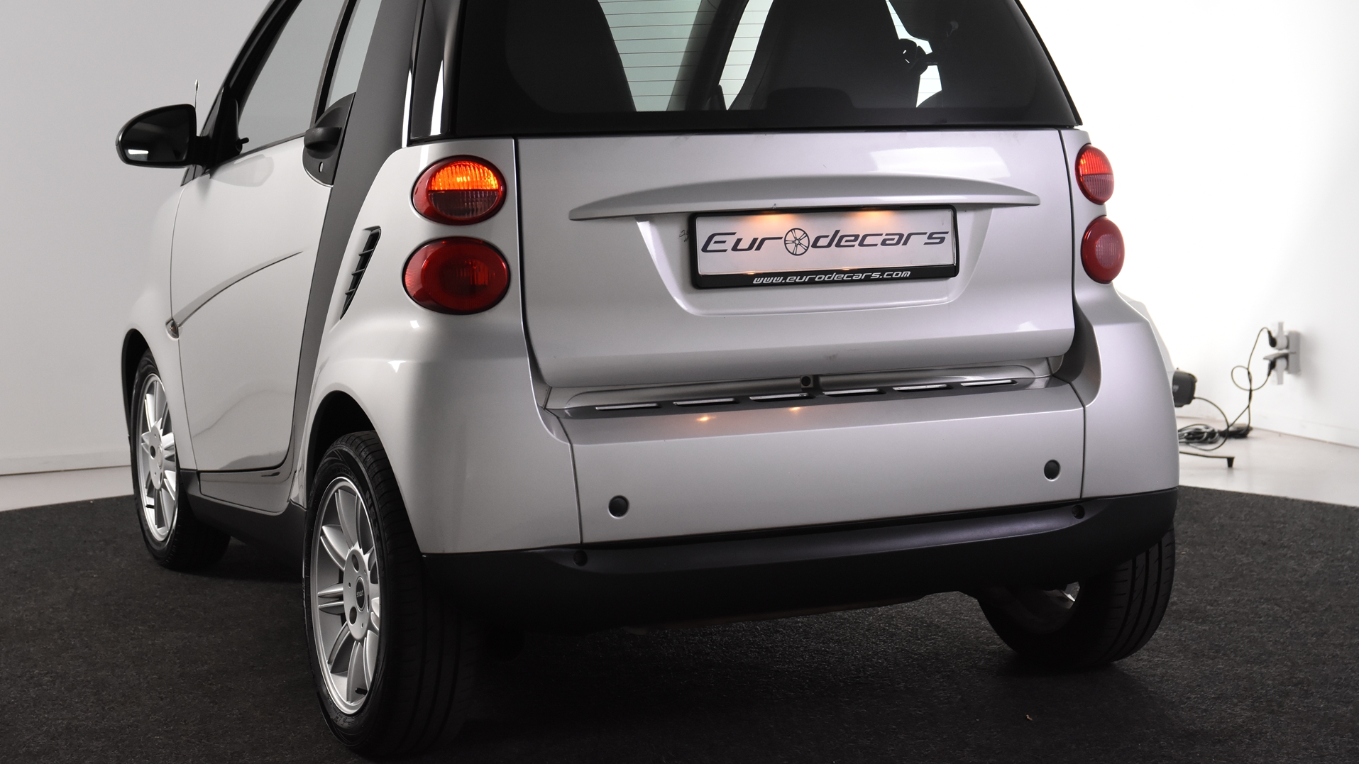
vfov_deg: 19.1
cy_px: 319
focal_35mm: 63
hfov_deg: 33.3
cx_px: 679
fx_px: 2270
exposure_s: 1/125
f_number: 5.6
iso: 1600
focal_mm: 40
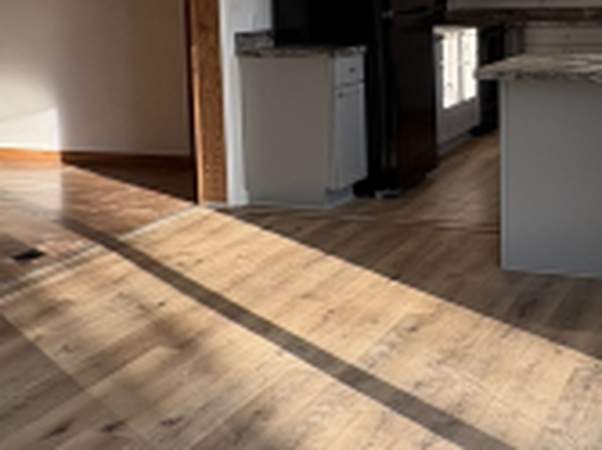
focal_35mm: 56
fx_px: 973
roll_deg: +1.6
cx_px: 424
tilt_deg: -4.7
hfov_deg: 33.9
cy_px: 61
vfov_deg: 25.4
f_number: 2.2
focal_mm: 2.22
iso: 64
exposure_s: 1/144
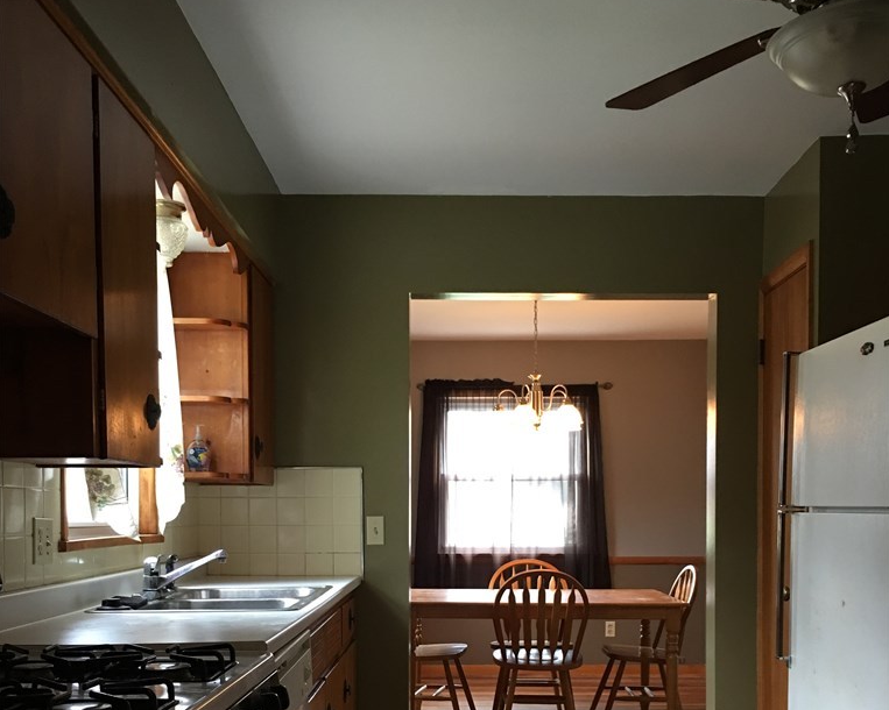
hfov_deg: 47.9
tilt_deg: -0.2
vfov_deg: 38.0
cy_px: 546
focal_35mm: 38
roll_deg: -0.5
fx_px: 1000
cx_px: 445
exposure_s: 1/15
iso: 100
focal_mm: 4.15
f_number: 2.2
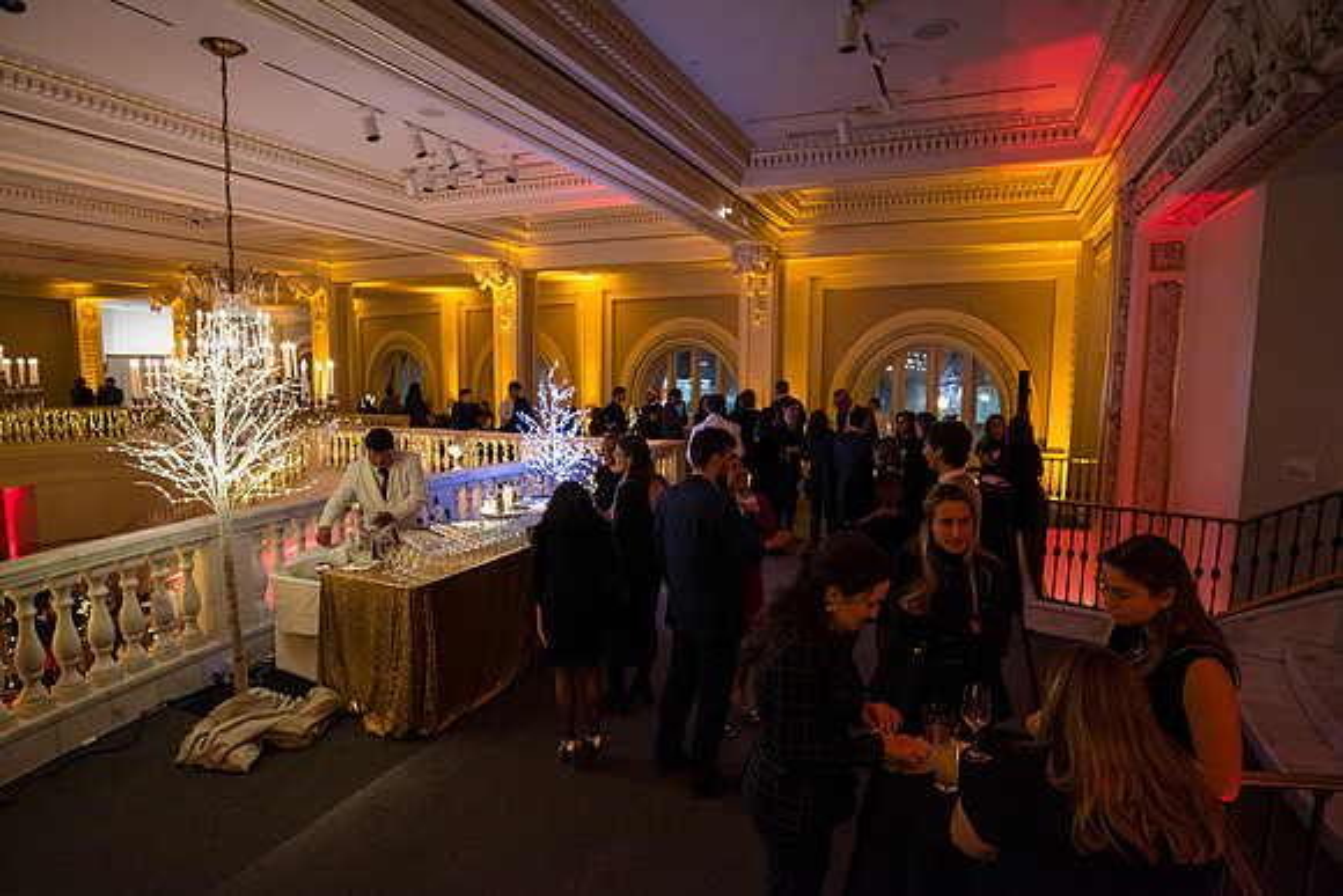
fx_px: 710
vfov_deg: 64.5
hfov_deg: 86.8
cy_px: 448
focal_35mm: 19
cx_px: 672
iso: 800
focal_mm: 18
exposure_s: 1/40
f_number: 4
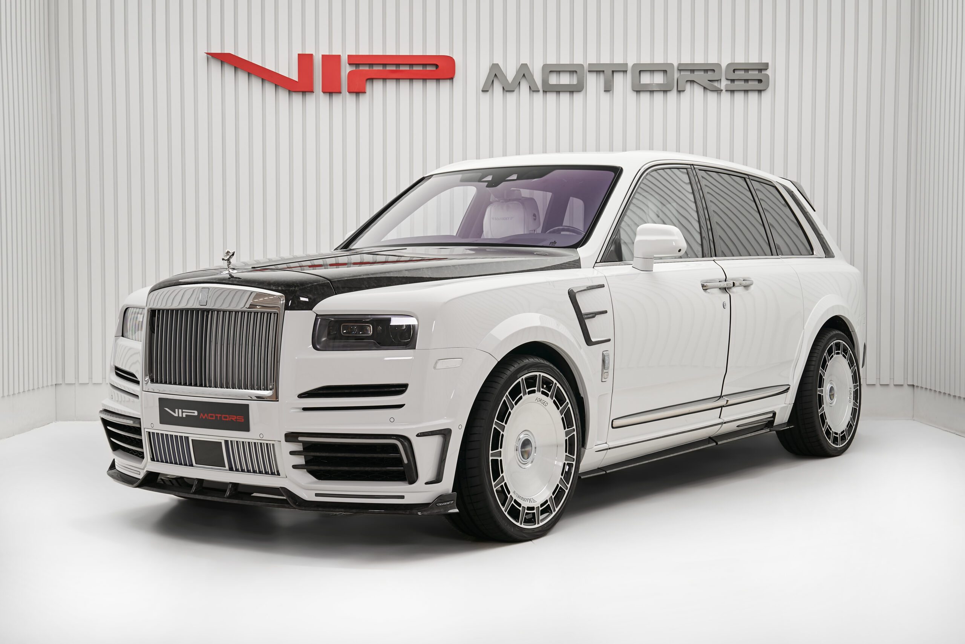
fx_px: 1233
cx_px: 482
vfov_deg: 29.2
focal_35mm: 46
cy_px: 322
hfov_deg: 42.7
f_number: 9
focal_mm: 46
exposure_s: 1/6
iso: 125
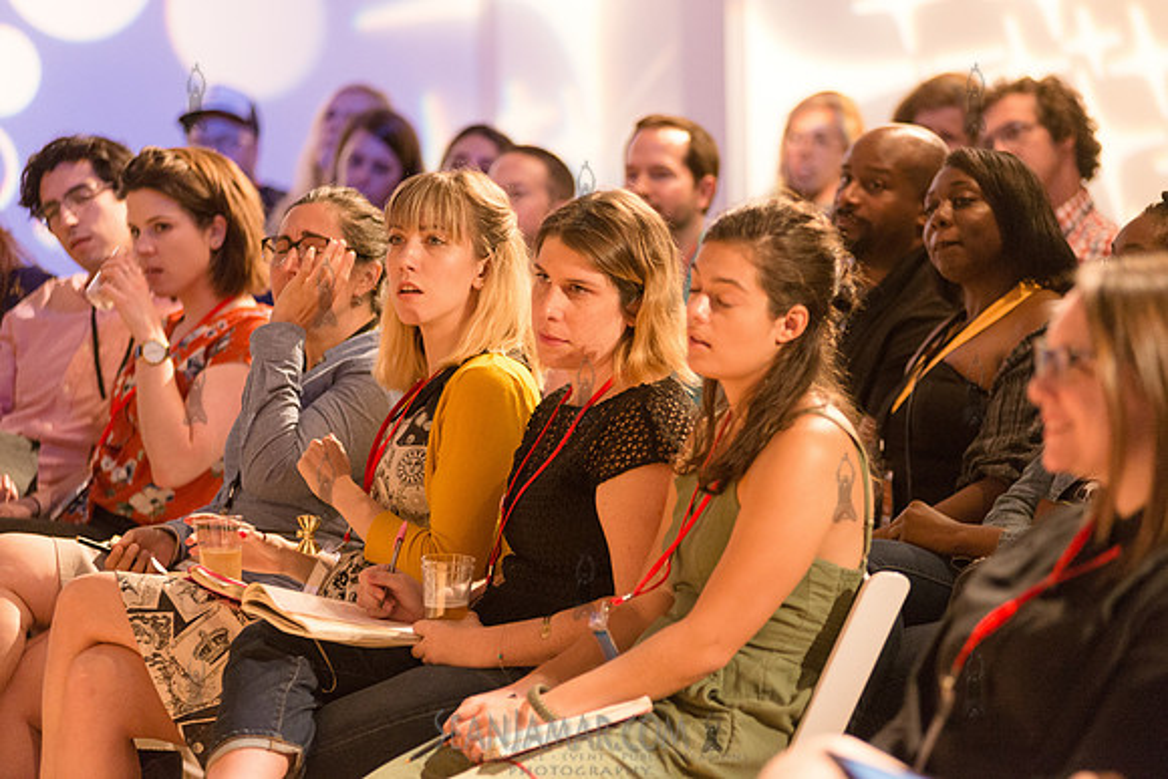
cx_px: 584
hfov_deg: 14.2
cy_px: 390
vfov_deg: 9.5
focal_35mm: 145
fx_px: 4705
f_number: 2.8
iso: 4000
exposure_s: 1/200
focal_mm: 145
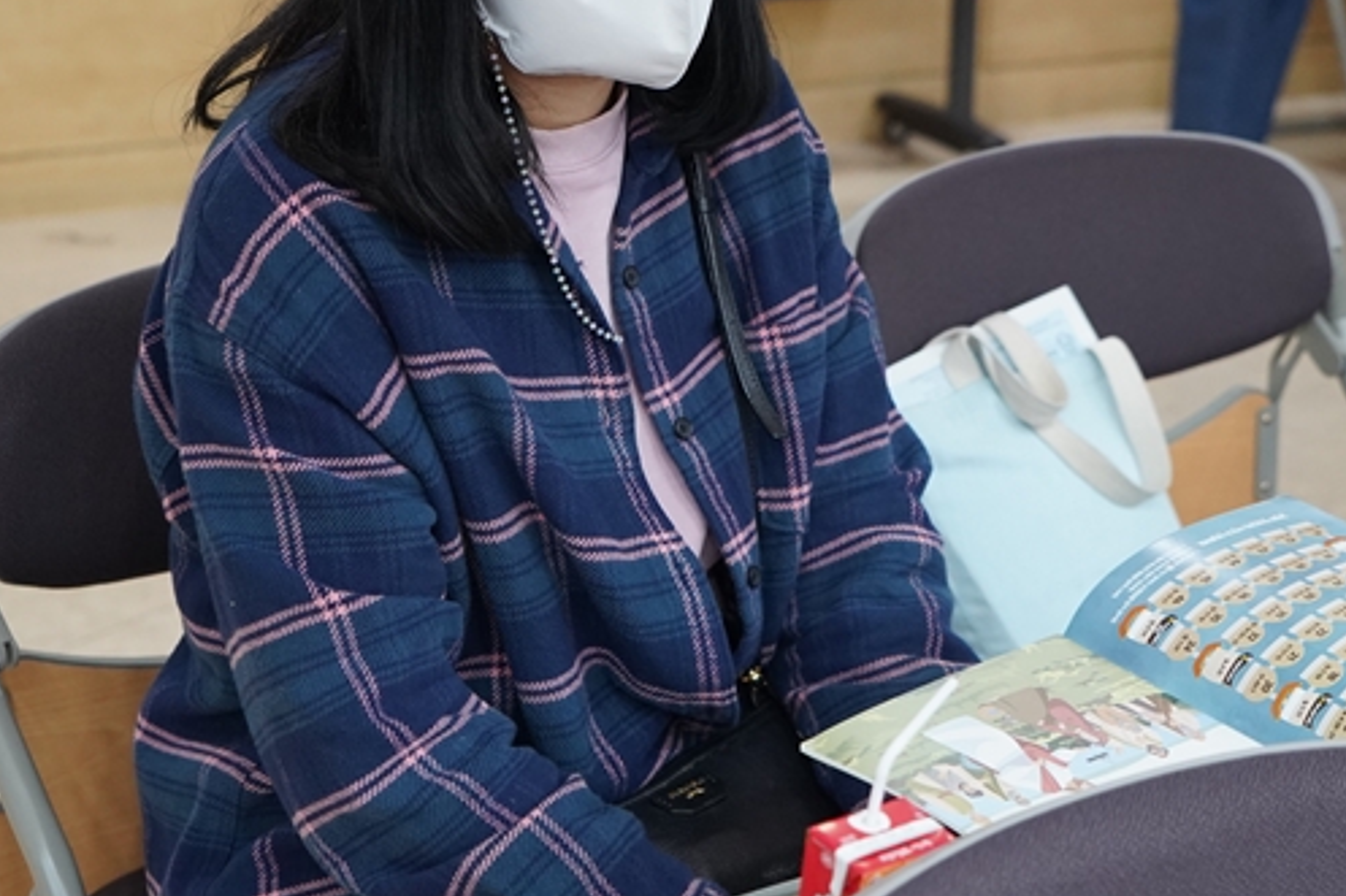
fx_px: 2766
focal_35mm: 74
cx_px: 734
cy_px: 310
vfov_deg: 18.4
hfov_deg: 27.3
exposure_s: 1/160
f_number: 4
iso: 3200
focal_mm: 46
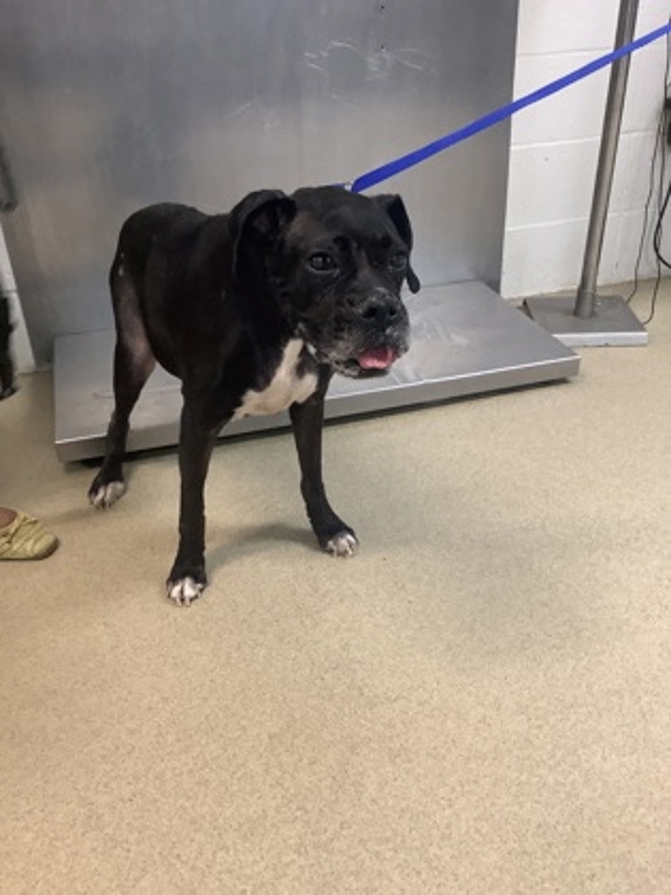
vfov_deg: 58.4
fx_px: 801
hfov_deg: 45.4
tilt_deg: -27.9
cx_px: 336
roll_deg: +3.5
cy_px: 448
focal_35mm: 31
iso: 160
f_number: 2.4
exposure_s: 1/60
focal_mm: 3.3
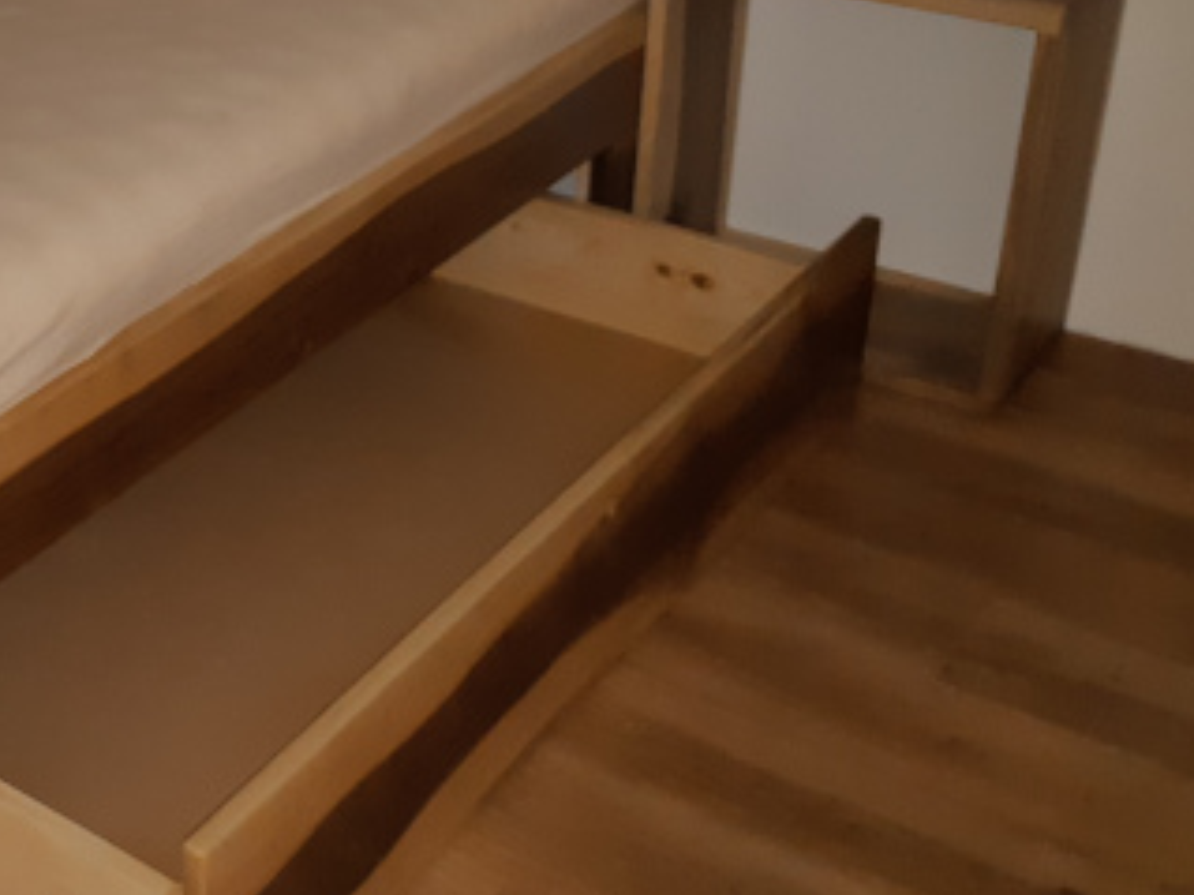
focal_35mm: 57
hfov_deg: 30.7
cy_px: 197
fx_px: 1965
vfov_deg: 25.3
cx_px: -75
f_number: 1.7
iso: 250
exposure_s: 1/33
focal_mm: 3.93
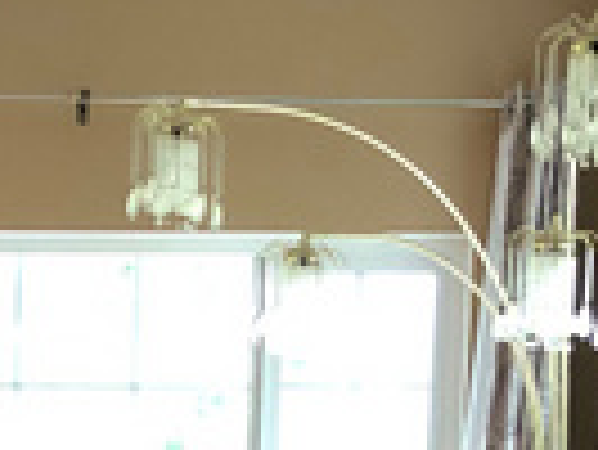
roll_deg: +0.3
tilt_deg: -8.3
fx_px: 2334
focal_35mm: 135
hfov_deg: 14.1
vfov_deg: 9.8
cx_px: -126
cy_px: 1062
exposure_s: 1/15
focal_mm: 4
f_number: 1.8
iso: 50
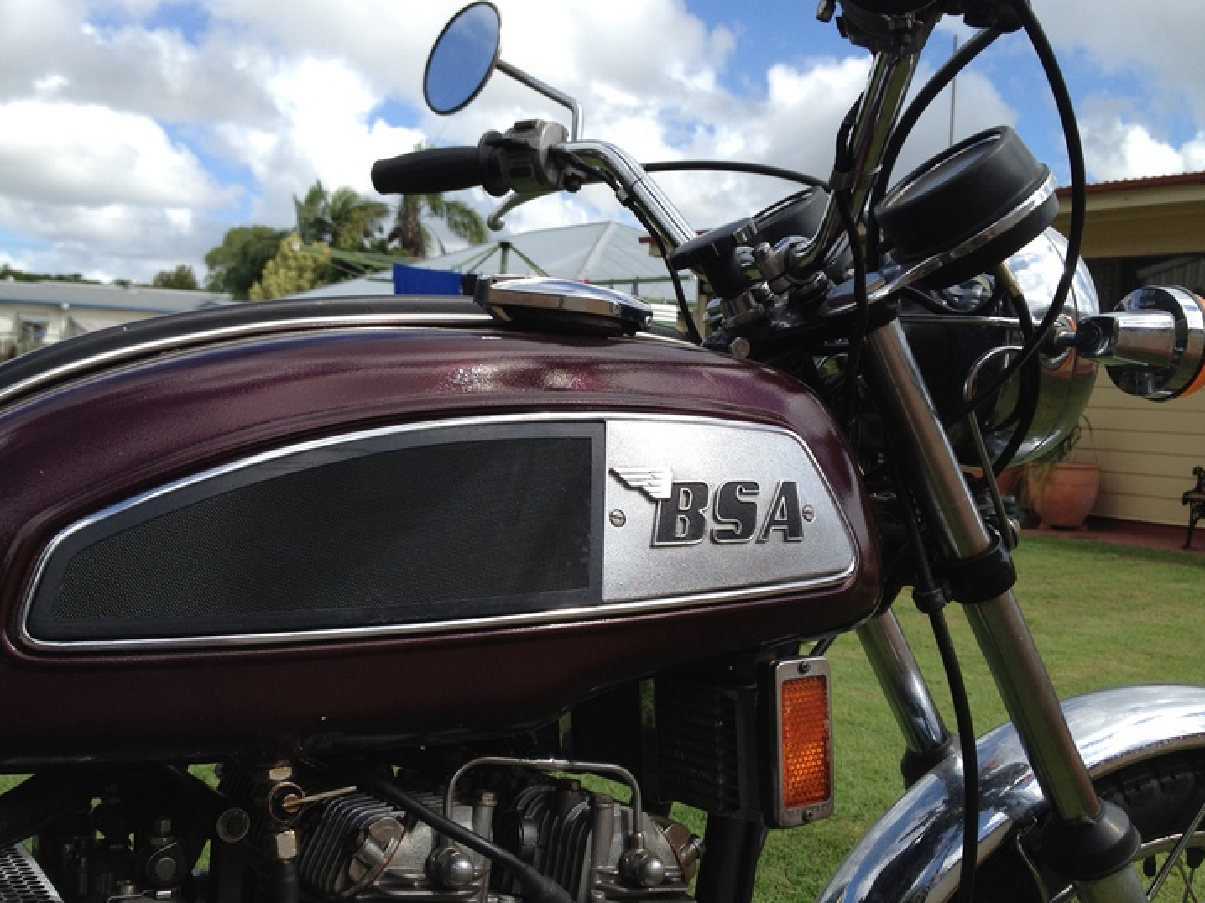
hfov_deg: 47.8
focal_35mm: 39
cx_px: 562
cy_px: 453
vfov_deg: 36.8
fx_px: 1357
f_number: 2.4
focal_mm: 4.28
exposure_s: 1/1453
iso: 64
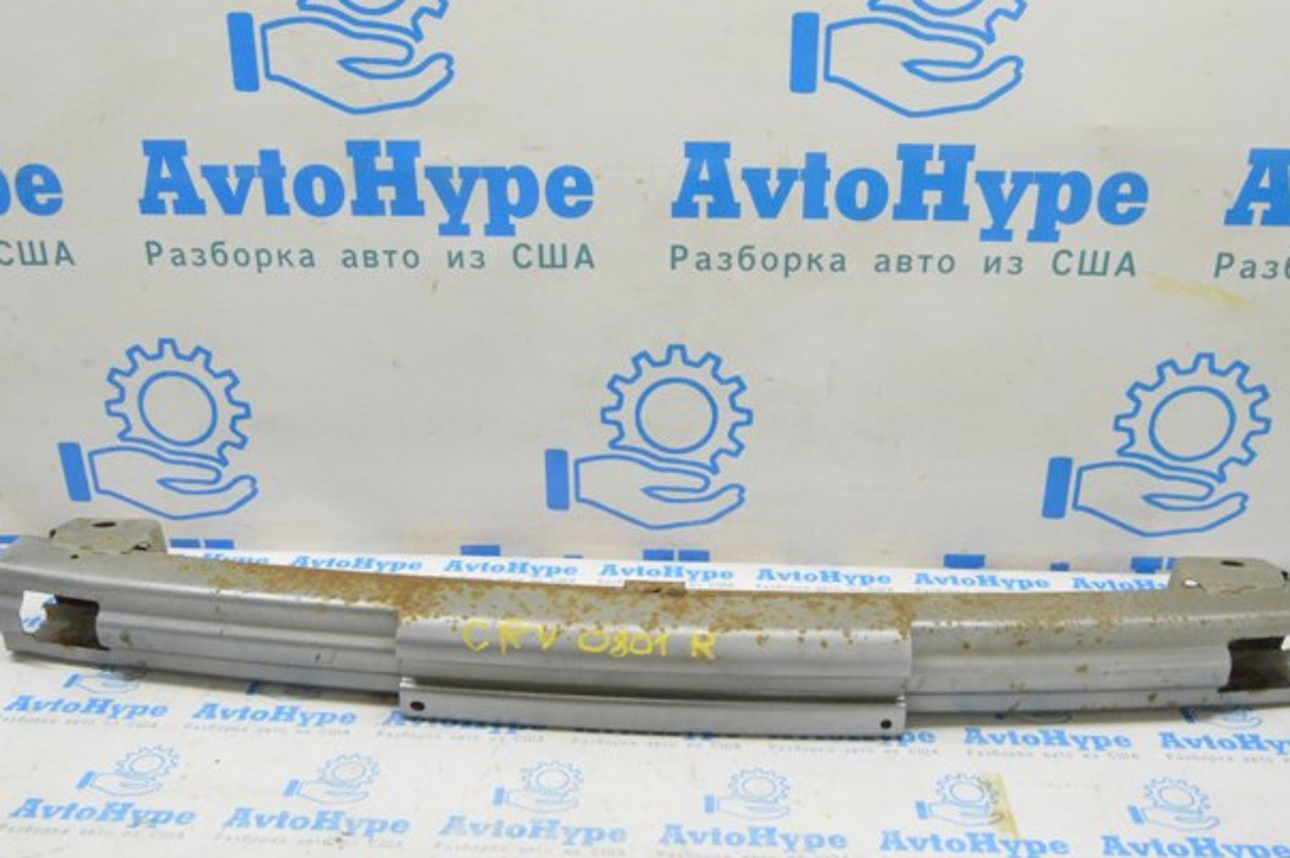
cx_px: 652
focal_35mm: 35
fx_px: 1253
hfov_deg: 54.5
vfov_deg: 37.8
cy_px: 427
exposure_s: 1/15
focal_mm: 22
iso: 6400
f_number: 20
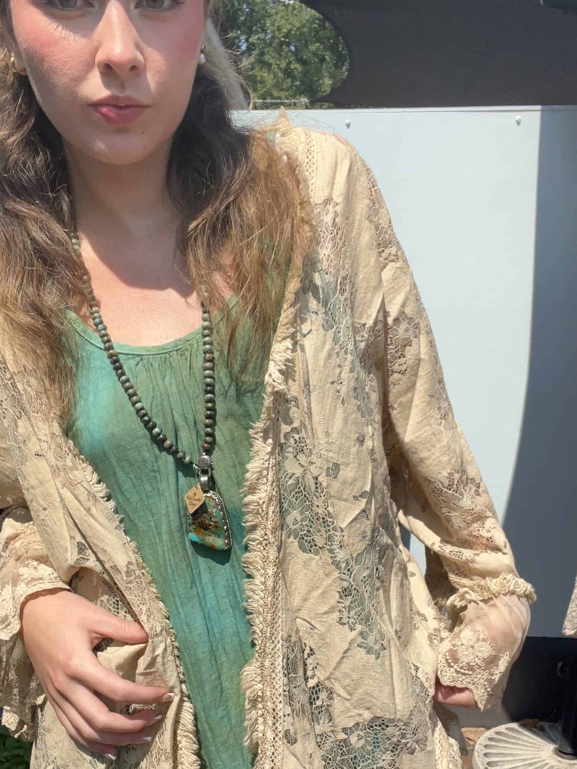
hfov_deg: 36.8
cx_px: 274
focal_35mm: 39
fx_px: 867
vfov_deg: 47.6
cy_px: 460
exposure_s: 1/1080
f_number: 2.2
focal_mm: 2.71
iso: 32
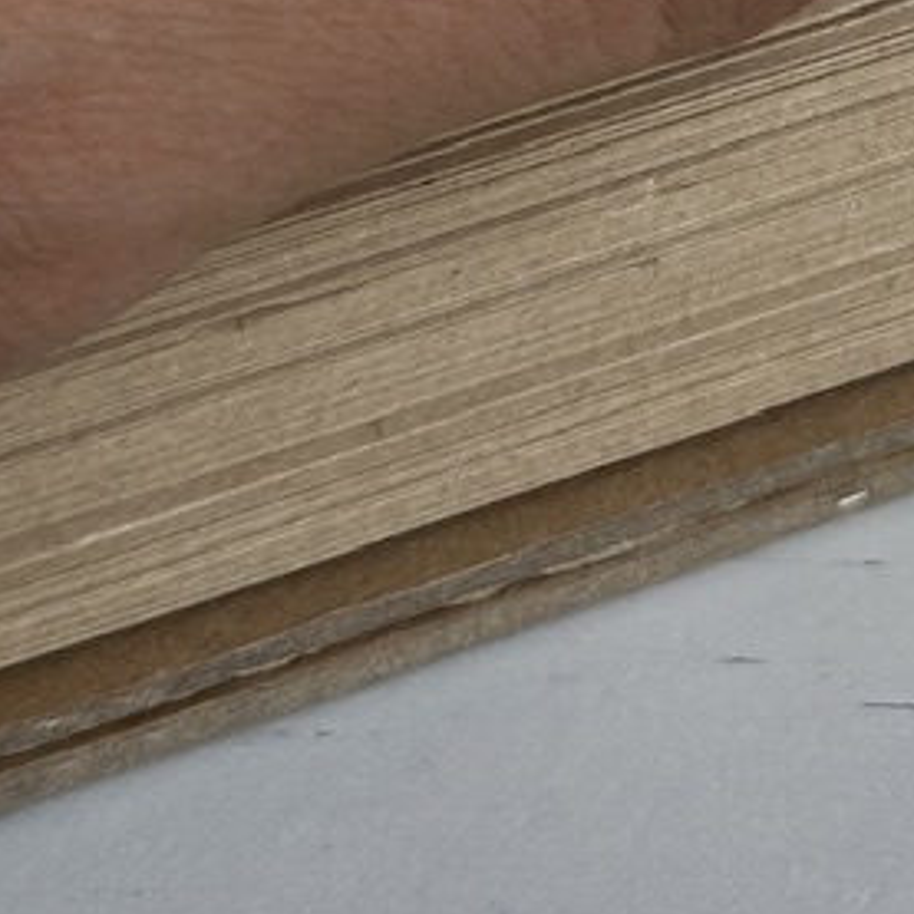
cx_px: 1340
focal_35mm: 196
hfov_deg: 8.7
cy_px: -815
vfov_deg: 8.5
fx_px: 5855
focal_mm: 6.86
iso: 80
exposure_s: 1/745
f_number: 1.78
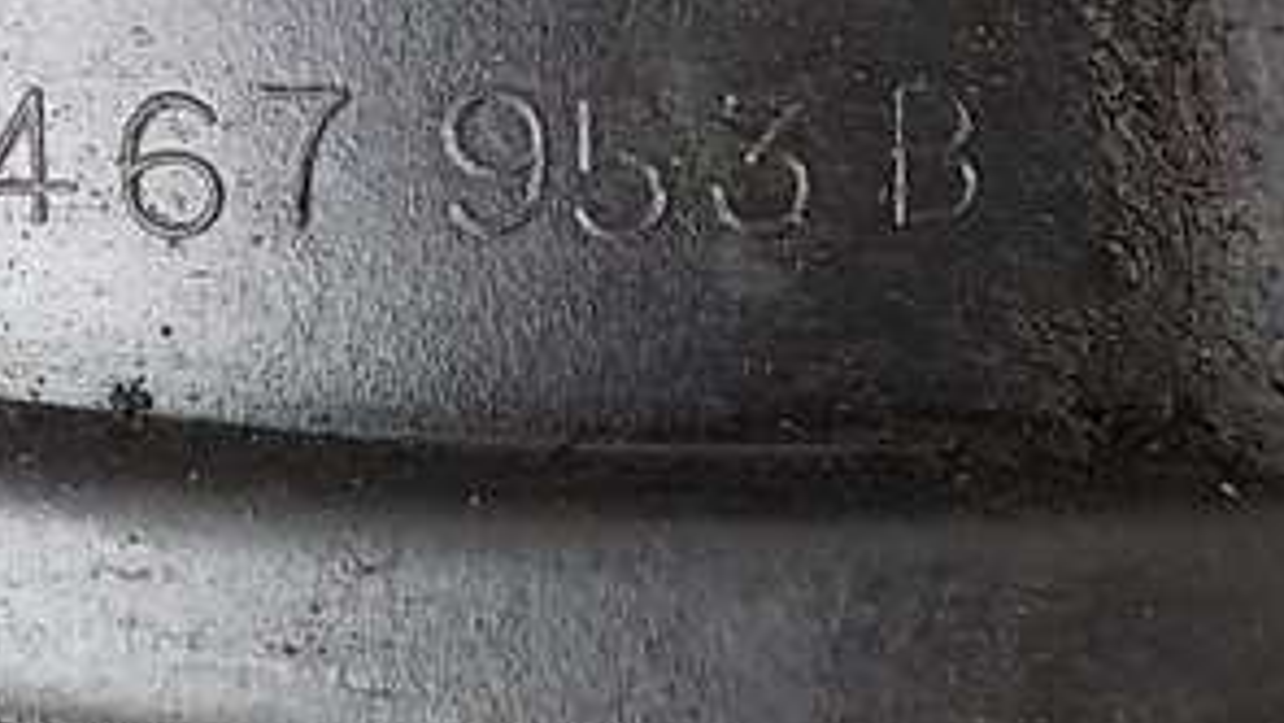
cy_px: -9
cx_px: 322
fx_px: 2418
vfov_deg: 16.6
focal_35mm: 71
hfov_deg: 29.3
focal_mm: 4.1
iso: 800
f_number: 3.3
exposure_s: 1/40
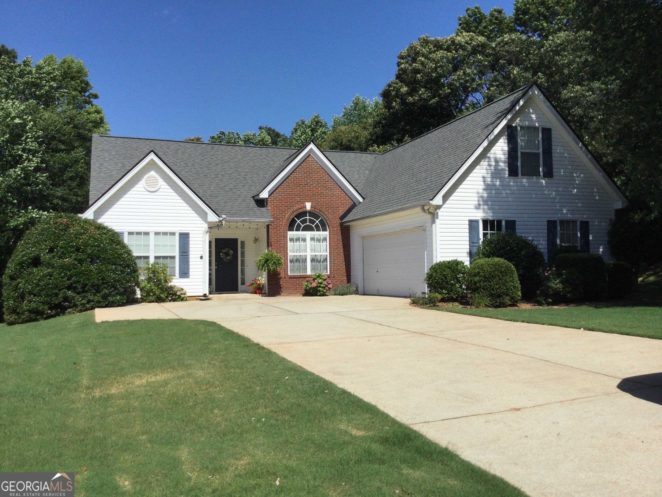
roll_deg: +0.9
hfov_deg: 58.4
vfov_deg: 45.4
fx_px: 593
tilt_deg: +1.1
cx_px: 331
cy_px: 248
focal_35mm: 31
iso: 25
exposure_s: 1/2037
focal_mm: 3.3
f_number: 2.4
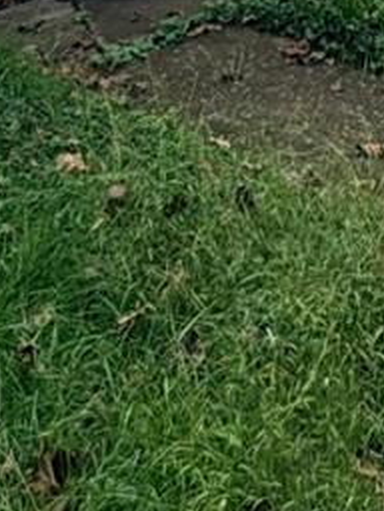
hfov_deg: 17.7
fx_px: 1213
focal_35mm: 82
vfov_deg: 16.1
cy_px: -607
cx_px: 363
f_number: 2.2
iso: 64
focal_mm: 2.22
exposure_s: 1/1217
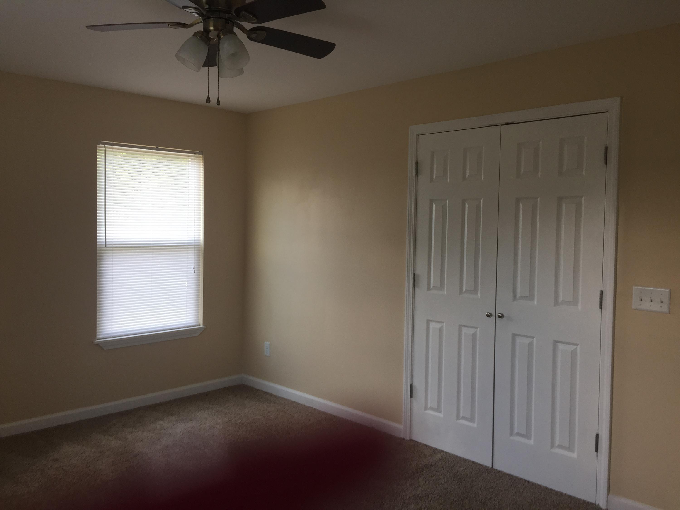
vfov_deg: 48.2
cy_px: 255
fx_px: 570
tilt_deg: -3.4
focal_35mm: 29
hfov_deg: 61.7
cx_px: 340
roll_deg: -0.6
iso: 32
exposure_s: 1/60
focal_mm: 4.15
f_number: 2.2
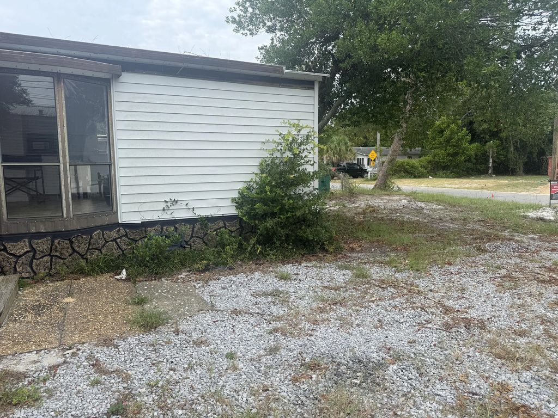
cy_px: 209
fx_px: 387
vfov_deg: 56.8
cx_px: 279
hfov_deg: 71.6
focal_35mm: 24
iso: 80
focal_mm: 6.76
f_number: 1.78
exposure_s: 1/1653
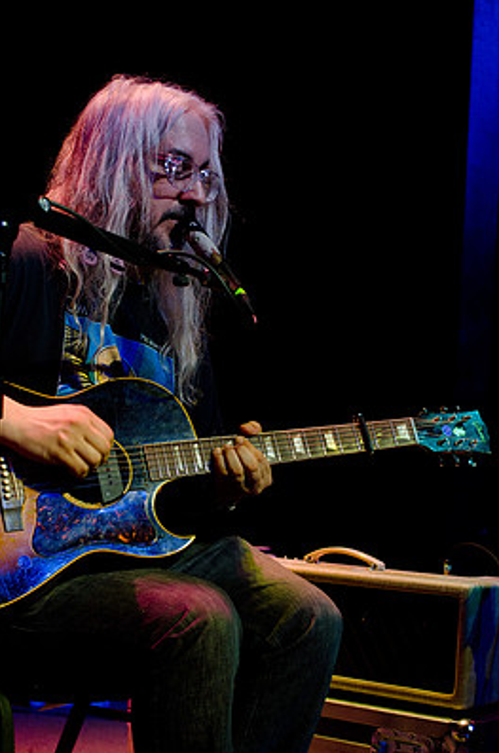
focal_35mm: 60
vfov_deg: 33.7
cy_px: 423
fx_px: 1244
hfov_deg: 22.7
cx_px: 220
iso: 1600
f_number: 2.8
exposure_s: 1/80
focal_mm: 35
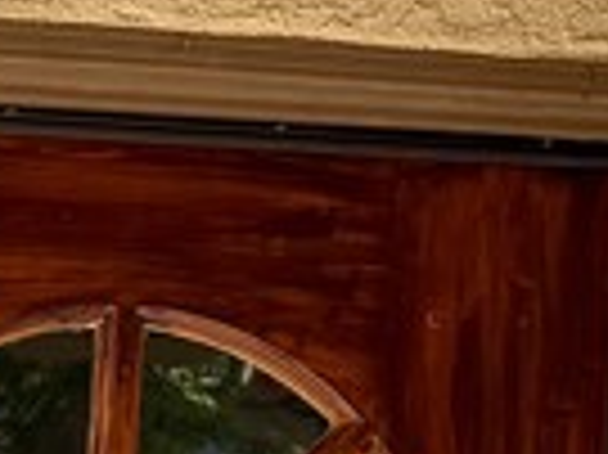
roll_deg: -3.5
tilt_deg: -11.2
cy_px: 1299
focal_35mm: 182
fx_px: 3194
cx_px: -356
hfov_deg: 10.4
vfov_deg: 7.3
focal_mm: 6.76
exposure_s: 1/840
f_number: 1.78
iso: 80
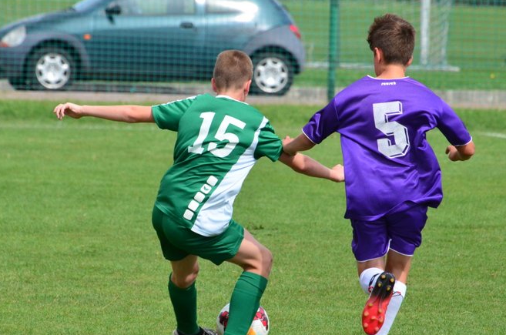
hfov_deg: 4.2
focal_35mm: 493
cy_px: 178
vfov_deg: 2.8
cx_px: 255
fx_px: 6914
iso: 2500
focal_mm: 240
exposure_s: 1/5000
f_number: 9
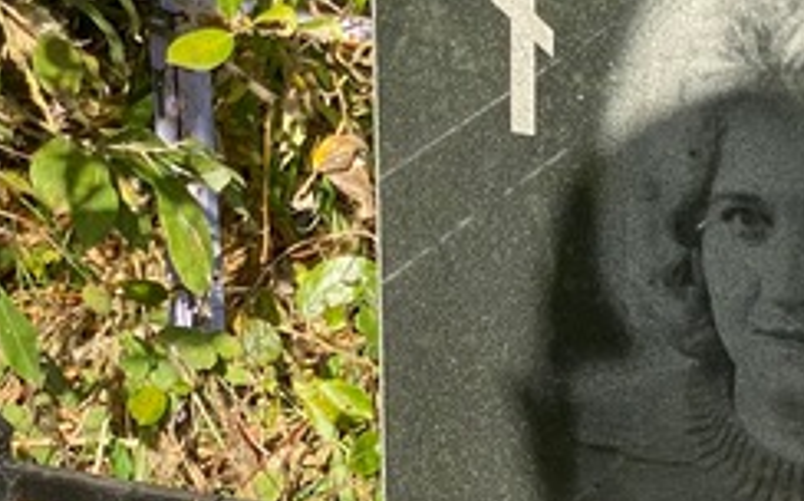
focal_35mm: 181
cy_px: 880
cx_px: 883
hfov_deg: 11.4
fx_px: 3962
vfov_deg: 7.1
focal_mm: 6
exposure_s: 1/533
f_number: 2
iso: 20
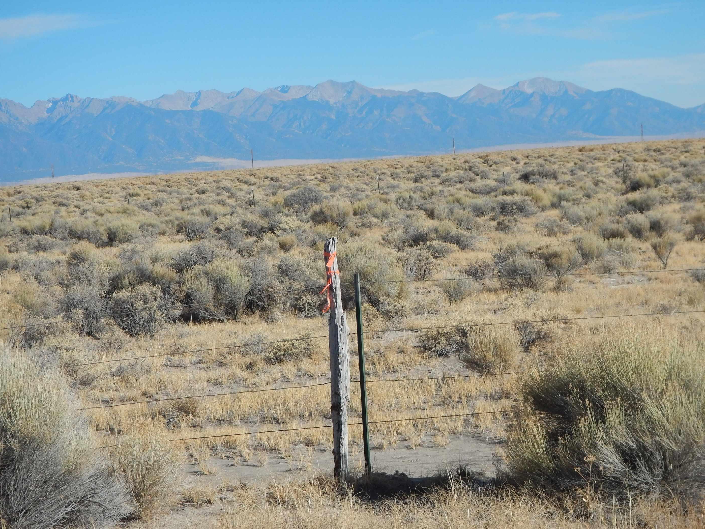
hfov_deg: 19.6
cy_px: 258
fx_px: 2037
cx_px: 386
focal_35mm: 100
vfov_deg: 14.8
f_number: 4.5
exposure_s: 1/1000
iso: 125
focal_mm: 16.4
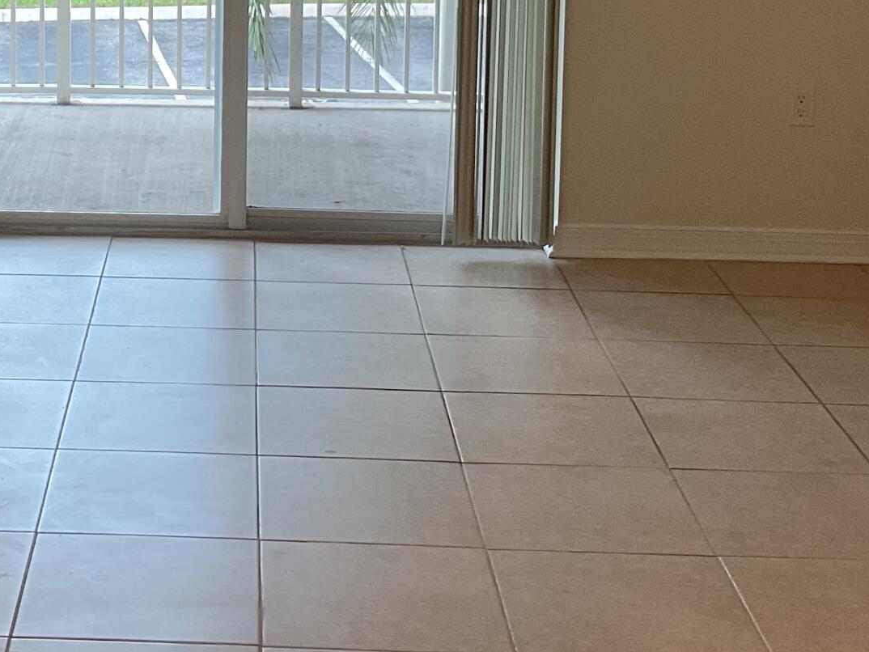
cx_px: 122
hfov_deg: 23.6
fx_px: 2034
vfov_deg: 17.6
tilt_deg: -6.9
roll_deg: +0.4
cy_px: -74
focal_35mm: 81
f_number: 1.8
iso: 50
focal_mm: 3
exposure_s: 1/120
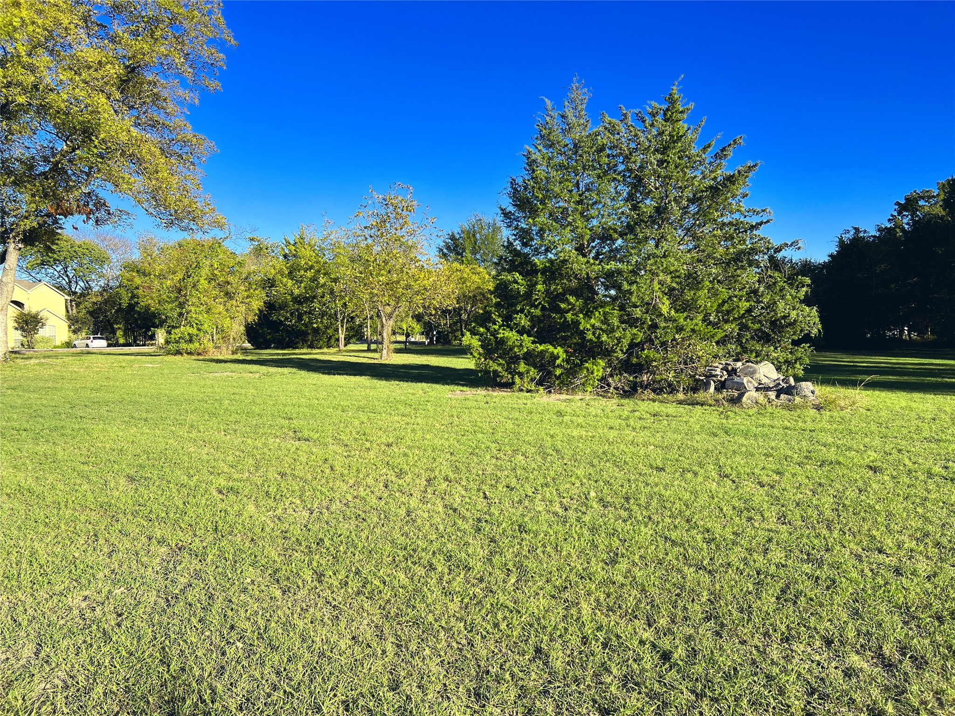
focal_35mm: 26
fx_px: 717
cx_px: 478
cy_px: 358
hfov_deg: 67.3
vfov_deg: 53.1
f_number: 1.5
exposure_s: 1/2457
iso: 50
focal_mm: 5.7
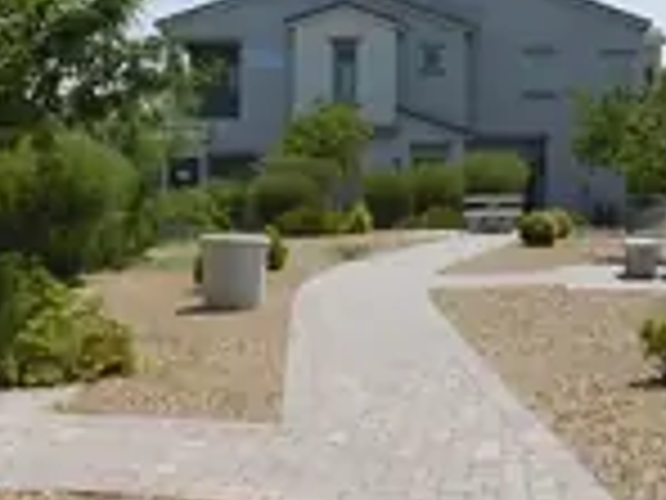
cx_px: 518
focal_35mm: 62
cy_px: 239
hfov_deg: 30.5
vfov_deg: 23.6
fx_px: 1193
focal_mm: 4
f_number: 6
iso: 125
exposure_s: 1/640
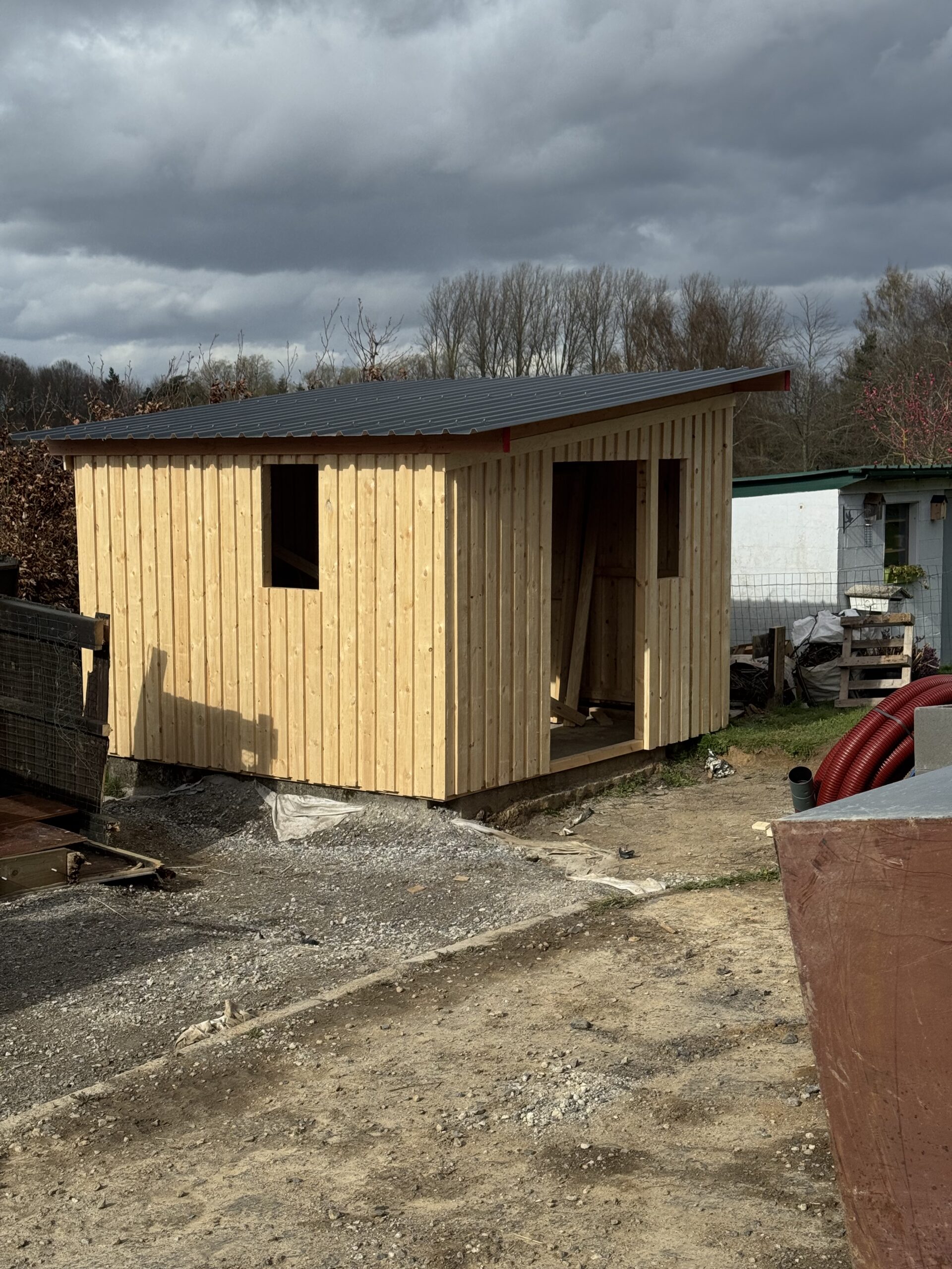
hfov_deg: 30.3
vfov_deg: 39.7
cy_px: 634
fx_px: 1760
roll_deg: +0.1
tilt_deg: -5.0
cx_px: 476
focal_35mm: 48
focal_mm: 6.76
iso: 64
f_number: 1.78
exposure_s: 1/5848
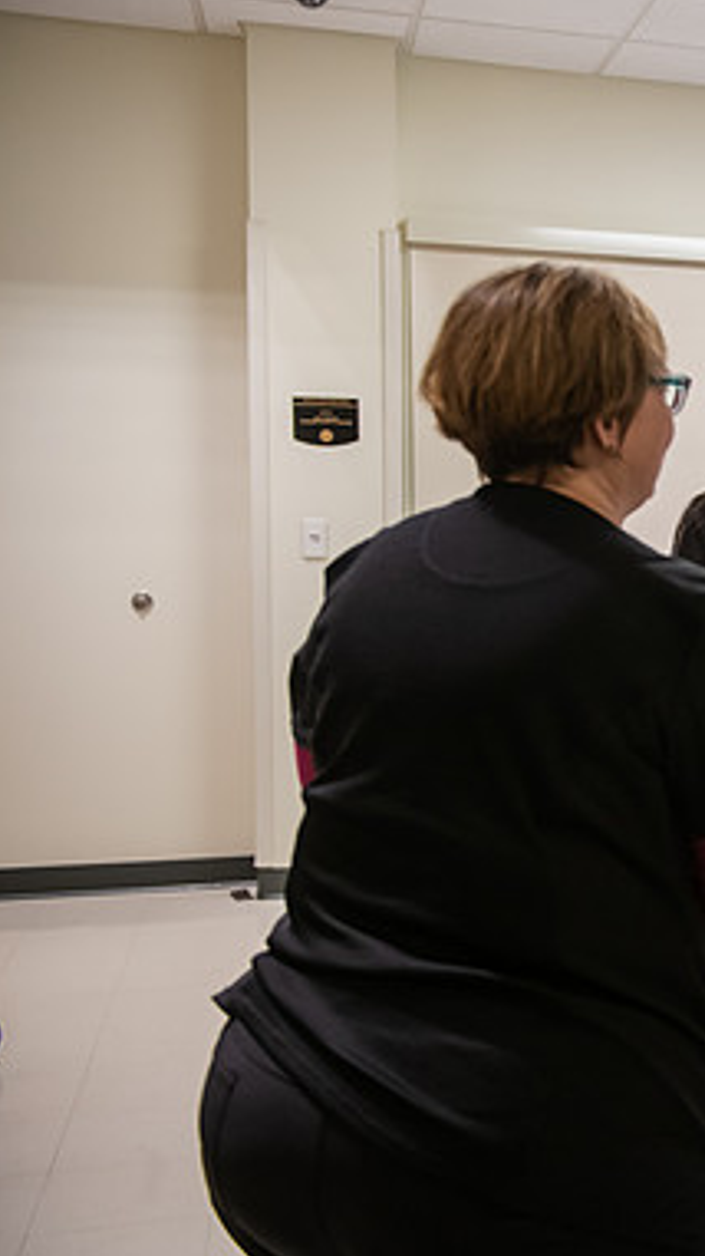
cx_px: 949
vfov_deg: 40.6
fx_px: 1697
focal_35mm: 51
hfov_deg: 21.0
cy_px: 628
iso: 1250
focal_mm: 32
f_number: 3.5
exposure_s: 1/160
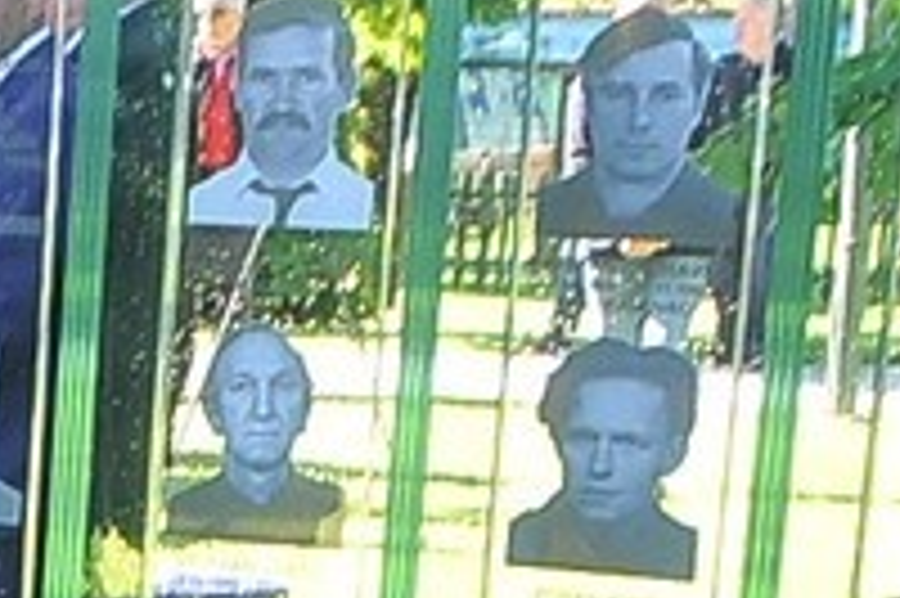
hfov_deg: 10.0
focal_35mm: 173
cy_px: 1165
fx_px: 4321
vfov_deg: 7.6
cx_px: -1458
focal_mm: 18
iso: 800
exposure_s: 1/125
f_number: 6.3
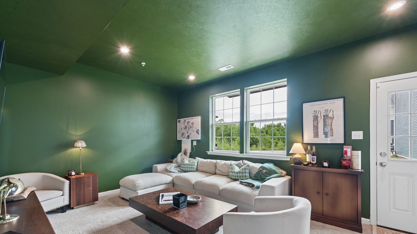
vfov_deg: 70.0
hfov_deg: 103.0
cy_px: 138
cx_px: 206
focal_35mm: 15
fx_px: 166
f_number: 11
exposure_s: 1/1.67
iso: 50
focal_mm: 14
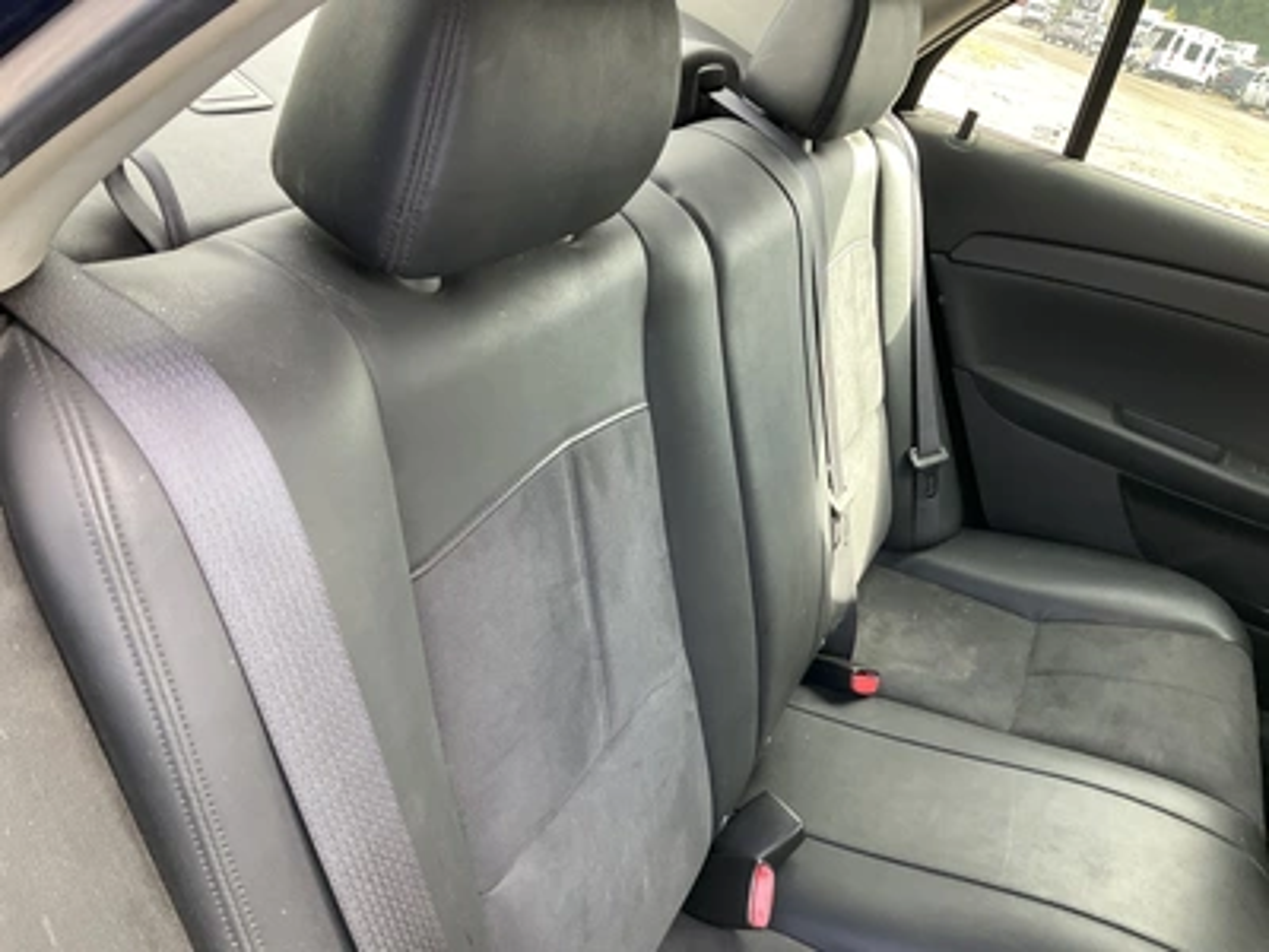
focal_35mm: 29
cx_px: 634
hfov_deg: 61.7
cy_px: 476
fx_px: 1063
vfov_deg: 48.2
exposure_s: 1/122
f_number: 1.8
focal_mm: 3
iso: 50
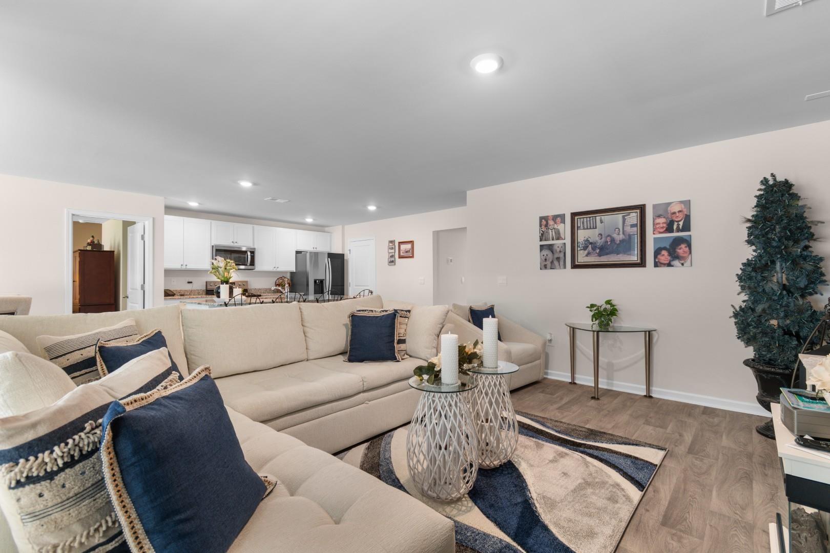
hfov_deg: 100.4
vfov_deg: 77.3
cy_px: 276
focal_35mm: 15
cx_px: 415
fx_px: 346
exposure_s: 1/4
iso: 100
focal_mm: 10
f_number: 4.5
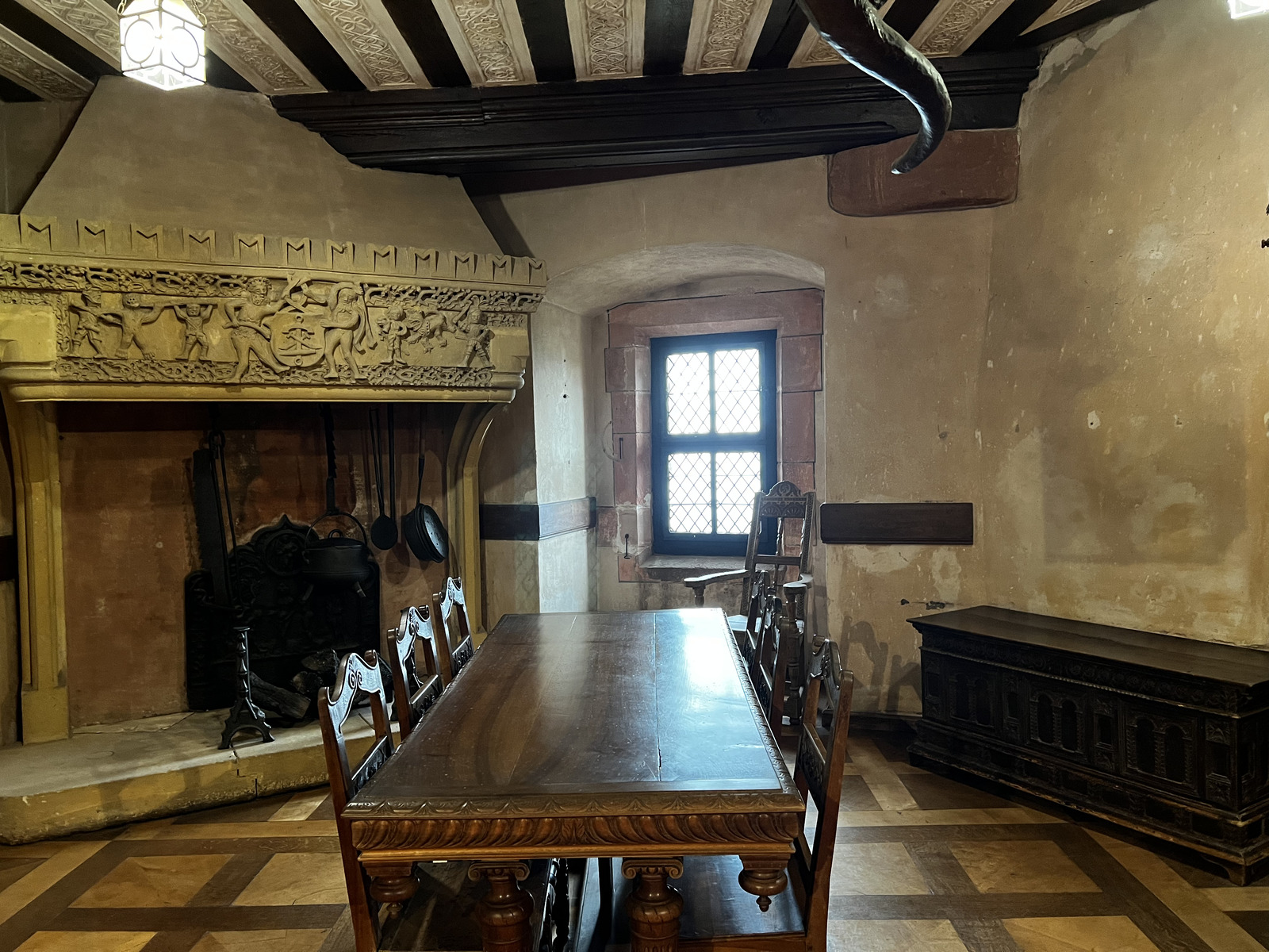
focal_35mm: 26
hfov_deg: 67.3
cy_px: 476
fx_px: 953
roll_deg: +1.7
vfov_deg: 53.1
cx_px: 634
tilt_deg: -3.0
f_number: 1.5
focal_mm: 5.7
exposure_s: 1/33
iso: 500
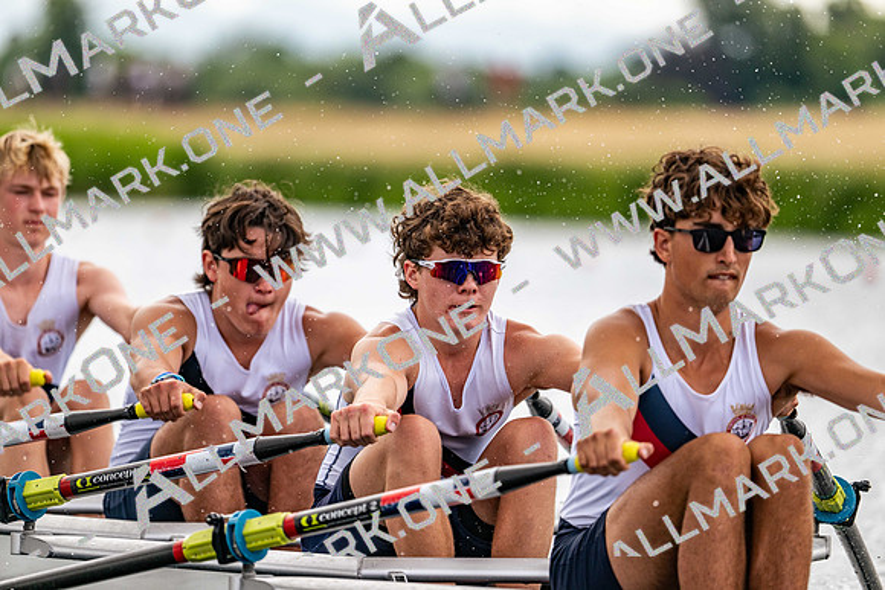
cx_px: 442
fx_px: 9835
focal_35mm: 400
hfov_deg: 5.2
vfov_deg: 3.4
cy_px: 295
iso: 450
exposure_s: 1/2500
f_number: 4.5
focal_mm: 400
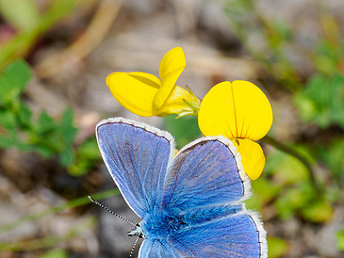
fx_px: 16313
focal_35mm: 1641
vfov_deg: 0.9
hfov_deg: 1.2
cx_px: 192
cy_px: 216
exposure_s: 1/800
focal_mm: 300
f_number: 5.6
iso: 200
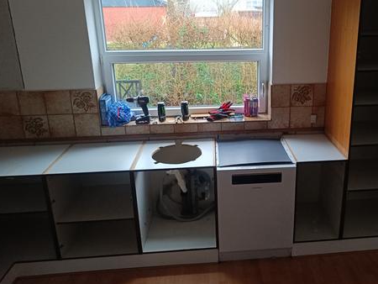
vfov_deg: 43.9
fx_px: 350
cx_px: 247
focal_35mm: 32
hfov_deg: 55.8
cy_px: 108
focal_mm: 5.59
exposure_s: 1/25
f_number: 1.88
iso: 815
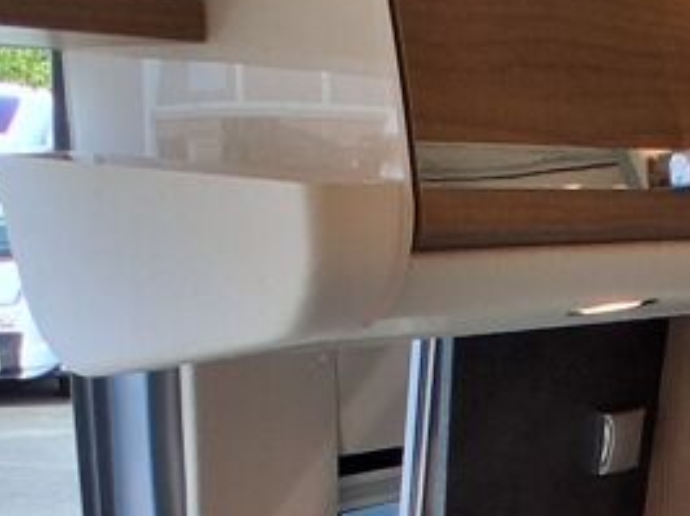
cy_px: 812
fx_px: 1275
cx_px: 623
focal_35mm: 64
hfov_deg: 29.1
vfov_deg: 19.4
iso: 50
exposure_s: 1/267
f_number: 2.2
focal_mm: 1.4
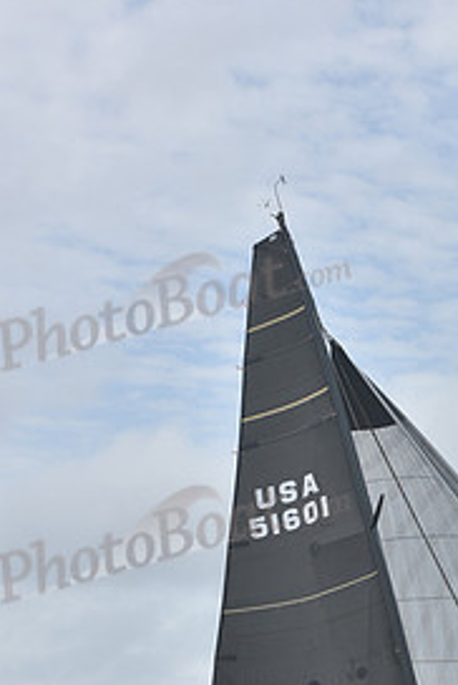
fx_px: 2836
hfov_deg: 9.2
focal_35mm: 149
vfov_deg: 13.6
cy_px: 635
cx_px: 482
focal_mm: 70
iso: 200
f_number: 5.6
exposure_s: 1/1250
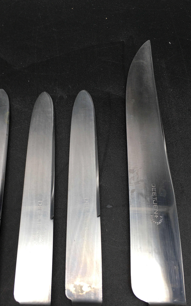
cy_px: 167
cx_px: 82
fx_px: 283
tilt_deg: -69.3
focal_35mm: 34
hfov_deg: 37.2
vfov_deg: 56.6
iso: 25
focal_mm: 4.15
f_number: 2.2
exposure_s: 1/100
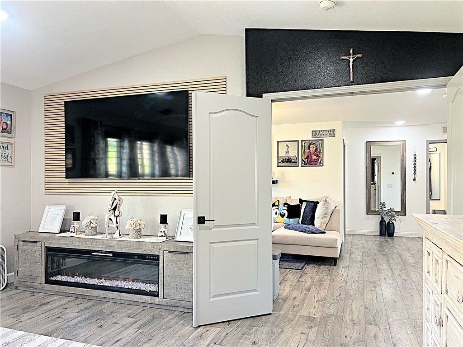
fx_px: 348
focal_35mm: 26
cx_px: 232
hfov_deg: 67.3
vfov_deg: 53.1
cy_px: 174
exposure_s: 1/60
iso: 100
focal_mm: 5.7
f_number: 1.5
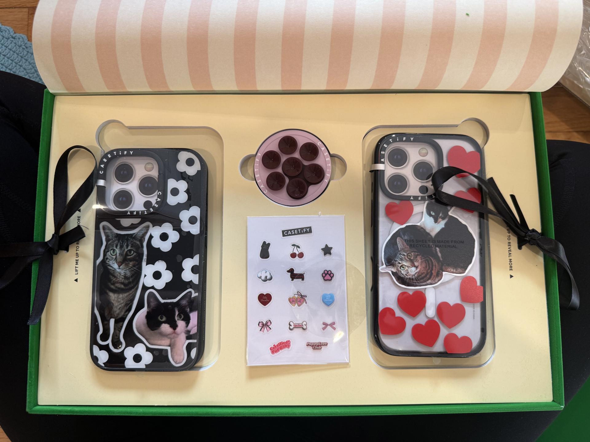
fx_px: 409
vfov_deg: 56.8
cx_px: 295
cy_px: 221
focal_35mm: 24
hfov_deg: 71.6
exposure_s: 1/60
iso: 125
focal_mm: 6.76
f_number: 1.78
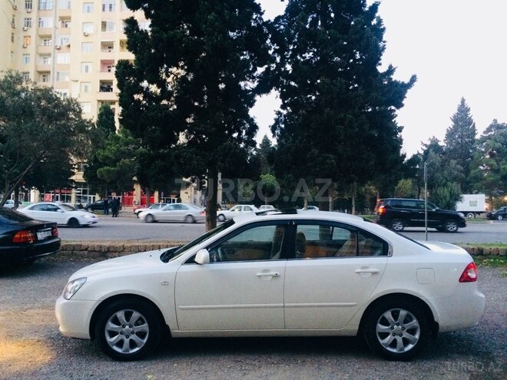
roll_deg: -1.4
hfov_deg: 61.7
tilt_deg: +0.0
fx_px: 425
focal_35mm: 29
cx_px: 254
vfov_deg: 48.2
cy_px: 190
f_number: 2.2
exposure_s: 1/33
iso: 320
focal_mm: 4.15
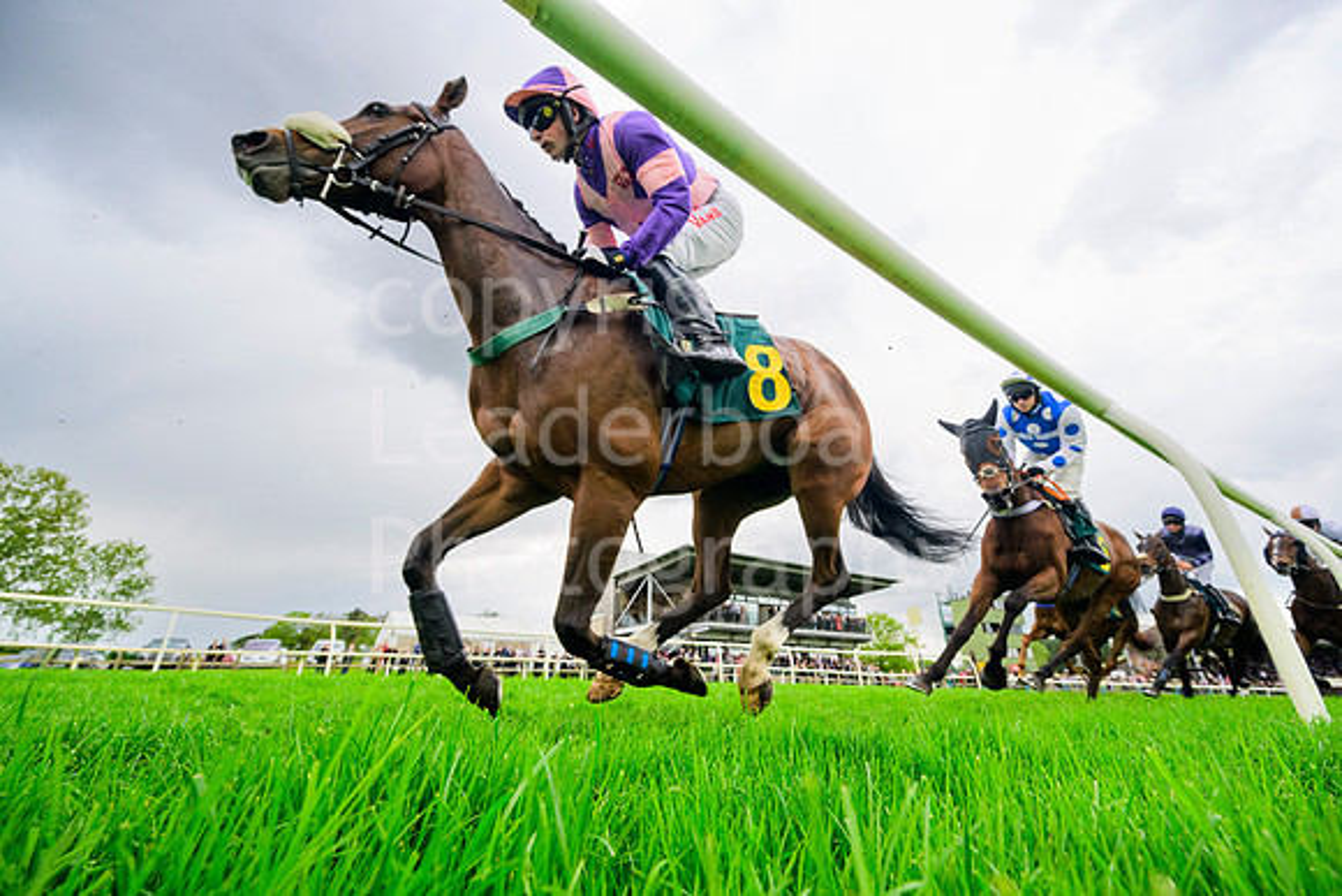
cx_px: 671
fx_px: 522
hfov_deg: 104.2
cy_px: 448
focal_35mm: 14
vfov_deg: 81.2
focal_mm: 14
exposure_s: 1/2000
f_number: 5.6
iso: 1250
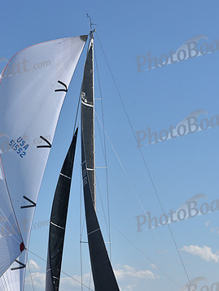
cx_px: 93
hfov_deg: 13.6
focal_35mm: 109
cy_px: 180
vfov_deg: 18.0
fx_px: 918
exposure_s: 1/1250
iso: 320
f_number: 10
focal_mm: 70
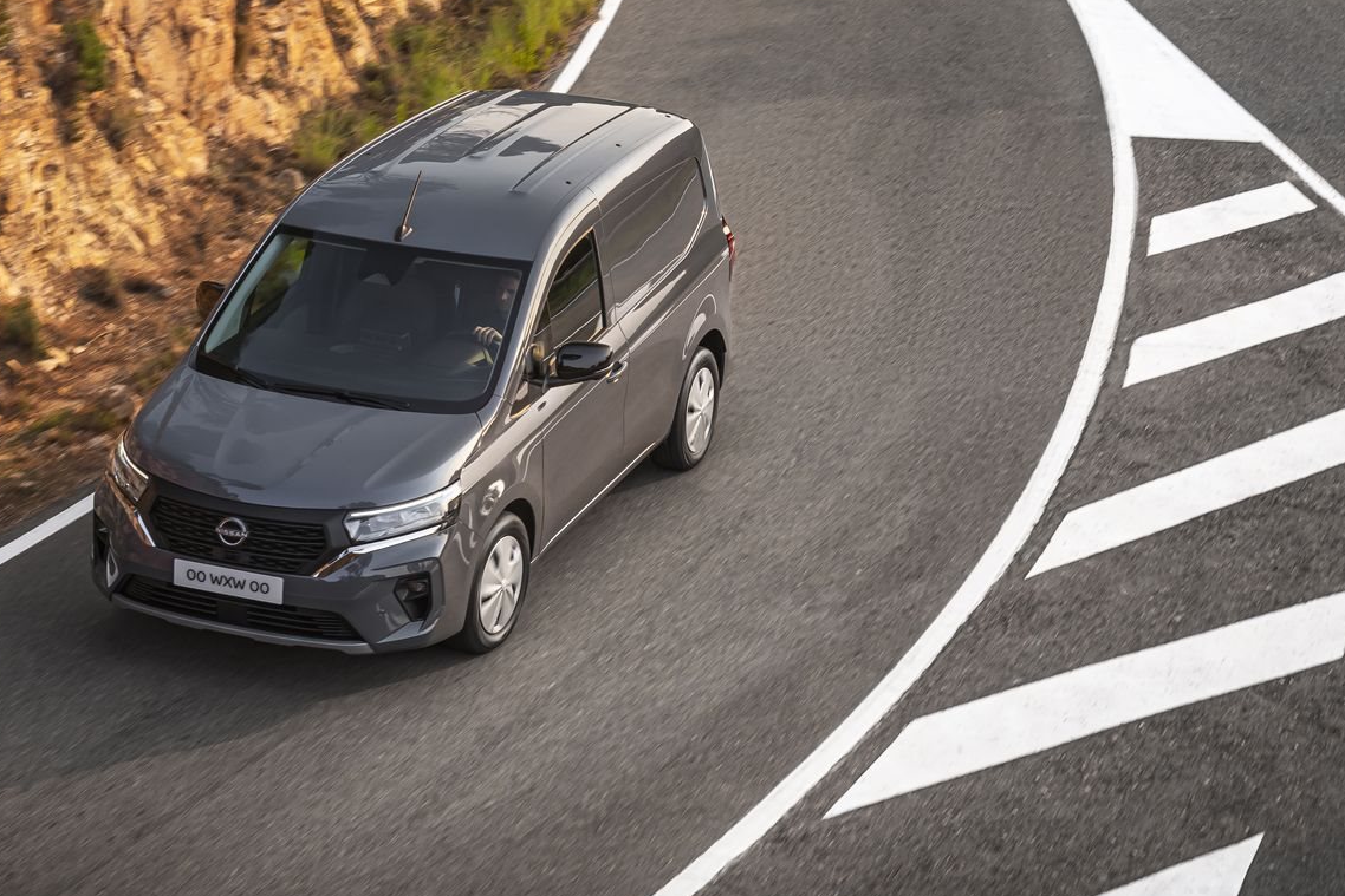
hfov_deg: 22.6
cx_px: 568
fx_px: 3363
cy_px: 296
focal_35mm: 90
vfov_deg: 15.2
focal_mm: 64
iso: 400
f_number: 6.3
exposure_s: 1/125
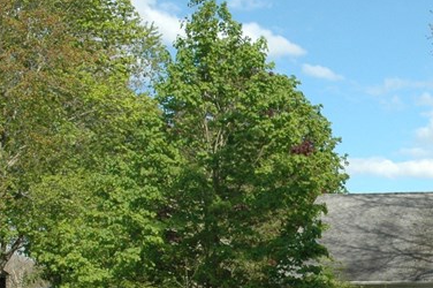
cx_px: 452
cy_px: 317
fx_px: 1250
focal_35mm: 104
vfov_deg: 12.9
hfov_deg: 19.0
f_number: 10
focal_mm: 24
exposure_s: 1/400
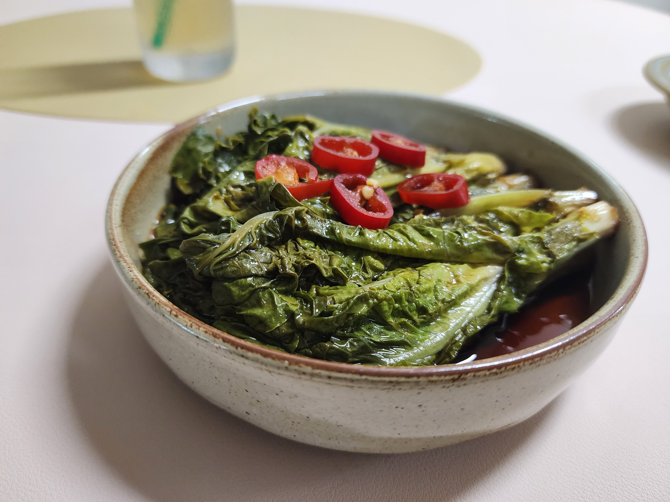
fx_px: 445
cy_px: 251
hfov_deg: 73.9
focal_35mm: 23
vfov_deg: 58.9
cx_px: 335
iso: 640
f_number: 1.8
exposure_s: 1/120
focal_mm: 6.4
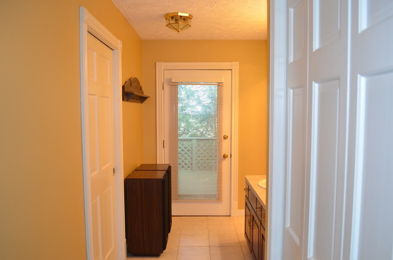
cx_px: 202
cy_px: 136
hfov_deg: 63.8
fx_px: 316
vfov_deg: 44.7
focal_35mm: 29
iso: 720
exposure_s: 1/60
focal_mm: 18
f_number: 3.5
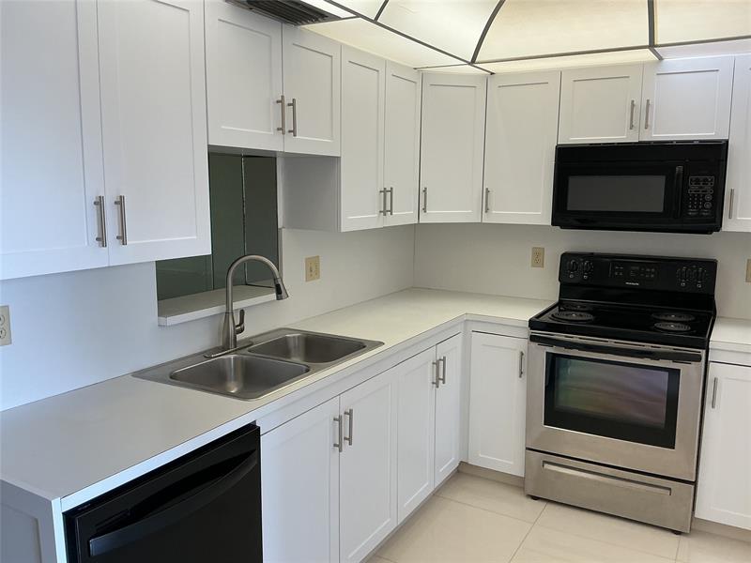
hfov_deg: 61.7
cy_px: 282
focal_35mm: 29
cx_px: 376
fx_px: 629
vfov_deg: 48.2
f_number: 1.8
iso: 64
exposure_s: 1/120
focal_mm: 3
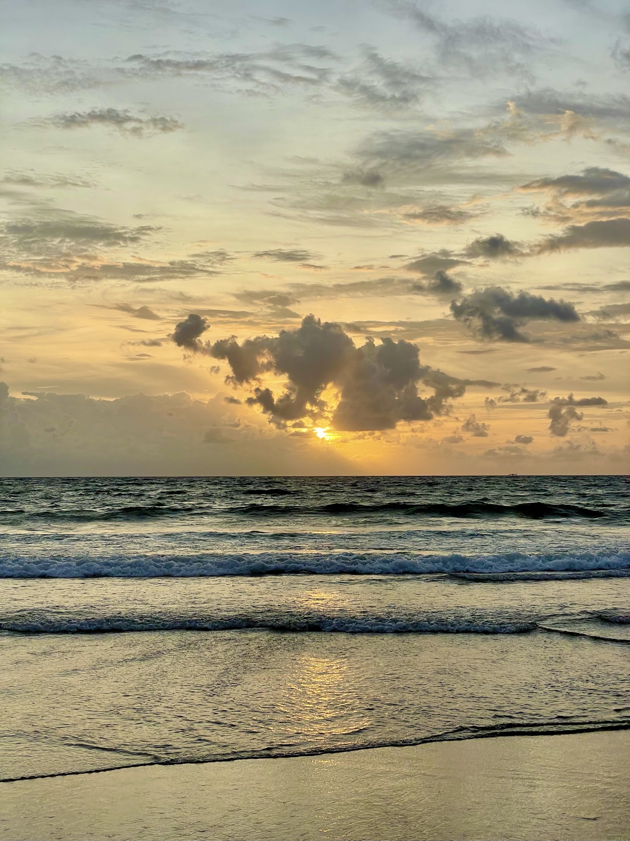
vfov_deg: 36.8
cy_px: 420
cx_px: 315
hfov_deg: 28.0
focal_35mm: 52
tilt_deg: +2.9
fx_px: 1262
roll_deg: +0.2
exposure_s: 1/727
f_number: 2
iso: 25
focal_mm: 6
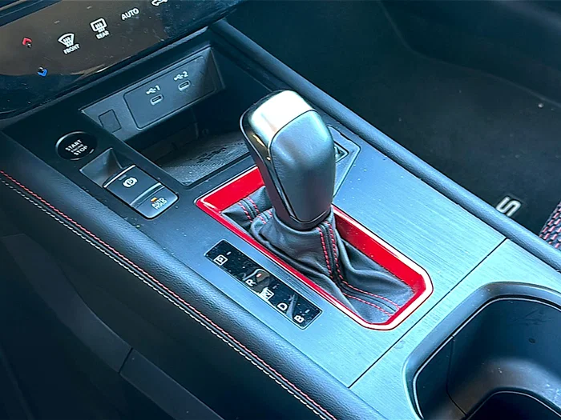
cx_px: 280
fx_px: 664
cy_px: 210
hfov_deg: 45.8
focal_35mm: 41
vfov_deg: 35.1
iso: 125
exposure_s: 1/41
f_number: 1.78
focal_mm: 6.86
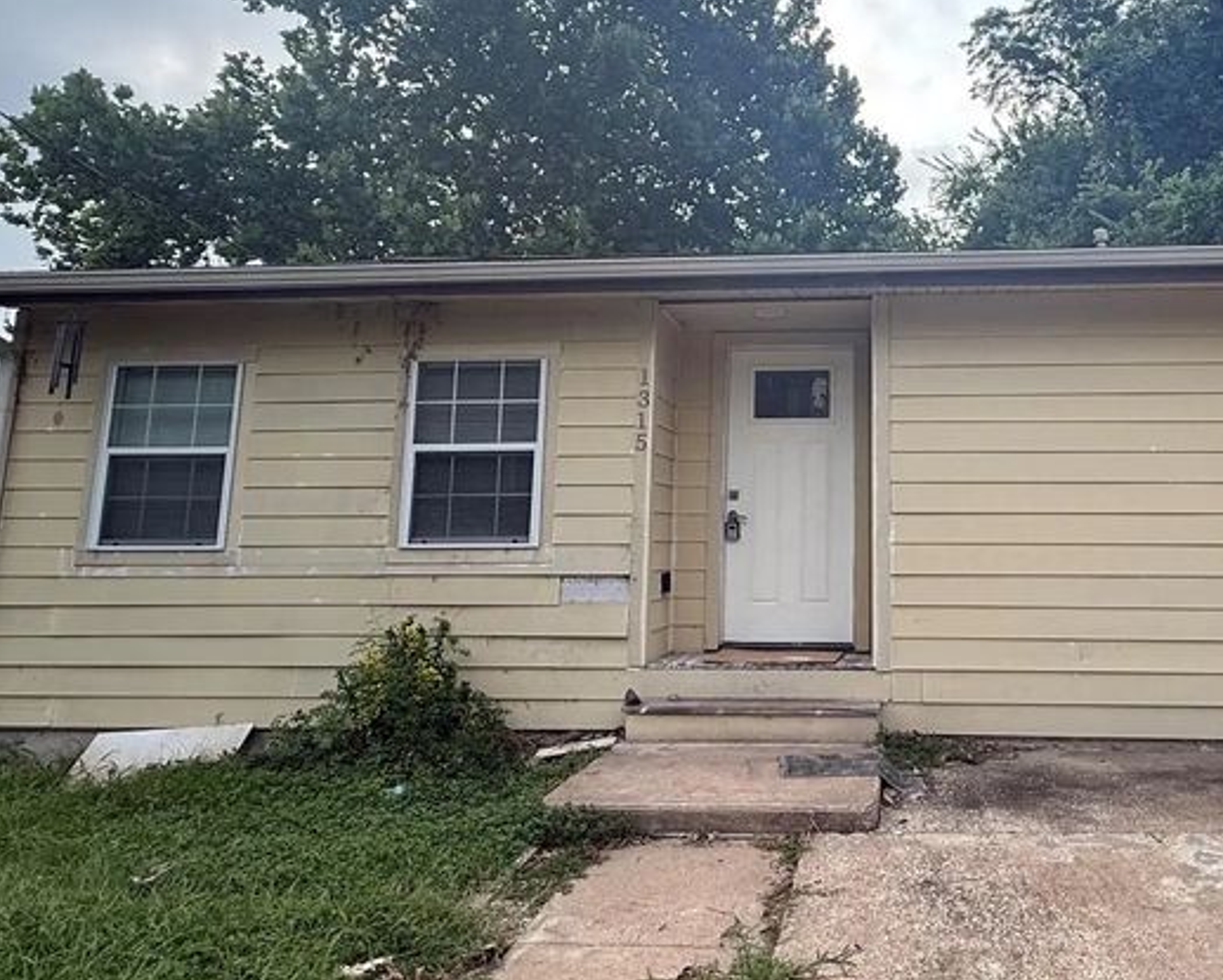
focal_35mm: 27
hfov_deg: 61.6
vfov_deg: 52.7
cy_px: 378
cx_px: 866
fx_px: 978
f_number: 2.2
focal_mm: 2.22
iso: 64
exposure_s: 1/442
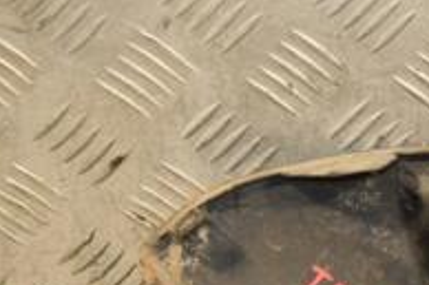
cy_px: 228
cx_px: 661
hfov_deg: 10.6
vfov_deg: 7.4
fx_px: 2215
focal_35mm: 186
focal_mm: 40
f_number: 4.8
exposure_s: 1/100
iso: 800
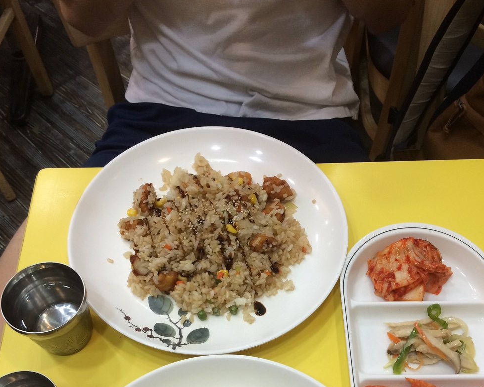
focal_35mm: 38
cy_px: 311
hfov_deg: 47.9
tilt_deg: -61.5
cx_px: 242
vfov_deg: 37.7
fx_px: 544
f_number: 2.2
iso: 80
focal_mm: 4.15
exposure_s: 1/30
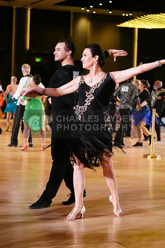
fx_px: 618
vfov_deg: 22.6
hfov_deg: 15.2
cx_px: 82
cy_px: 124
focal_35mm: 90
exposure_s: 1/400
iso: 3200
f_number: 4
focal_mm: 90
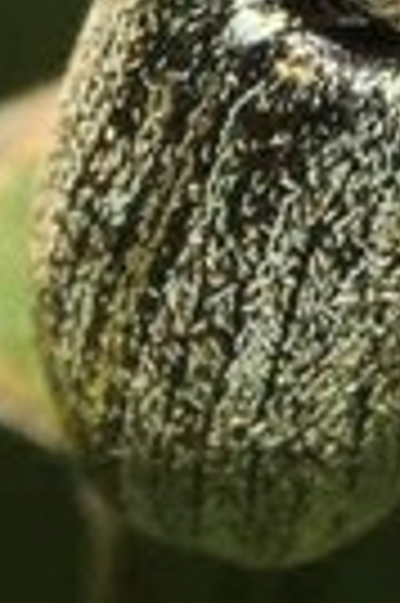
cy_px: -364
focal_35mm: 753
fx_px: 12588
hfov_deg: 1.8
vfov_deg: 2.7
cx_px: 854
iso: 100
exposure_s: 1/60
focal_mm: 105
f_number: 32
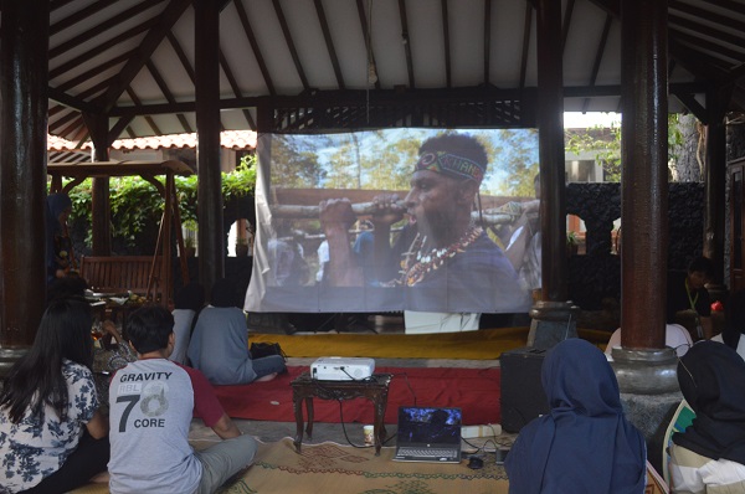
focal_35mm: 36
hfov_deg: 53.2
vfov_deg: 36.8
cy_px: 247
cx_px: 372
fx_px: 744
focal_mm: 24
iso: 900
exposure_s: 1/40
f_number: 4
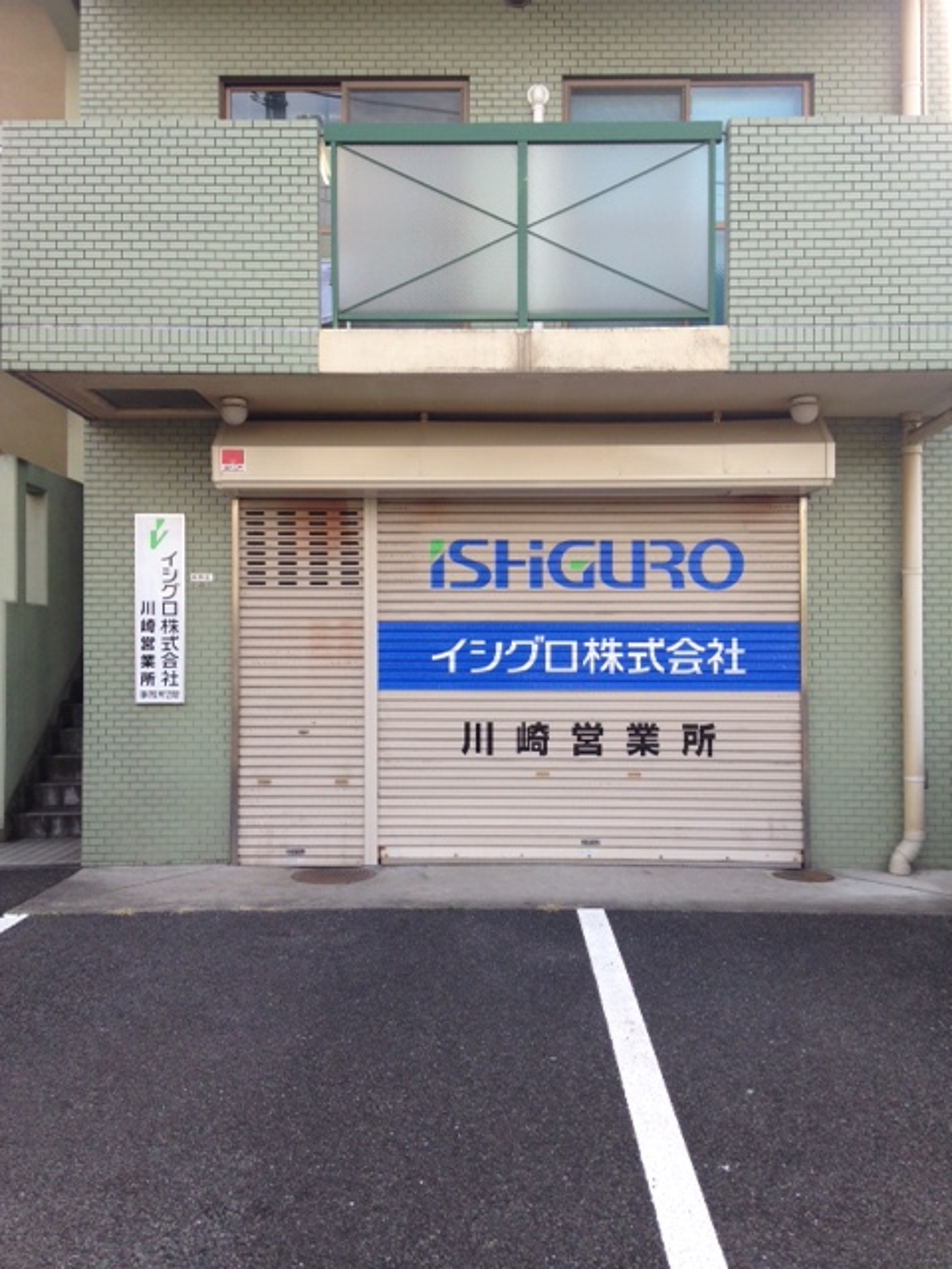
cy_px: 634
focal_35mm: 33
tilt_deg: +0.6
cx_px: 476
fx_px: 1210
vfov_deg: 55.4
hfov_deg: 42.9
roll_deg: -0.6
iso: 50
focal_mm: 4.12
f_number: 2.4
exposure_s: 1/251
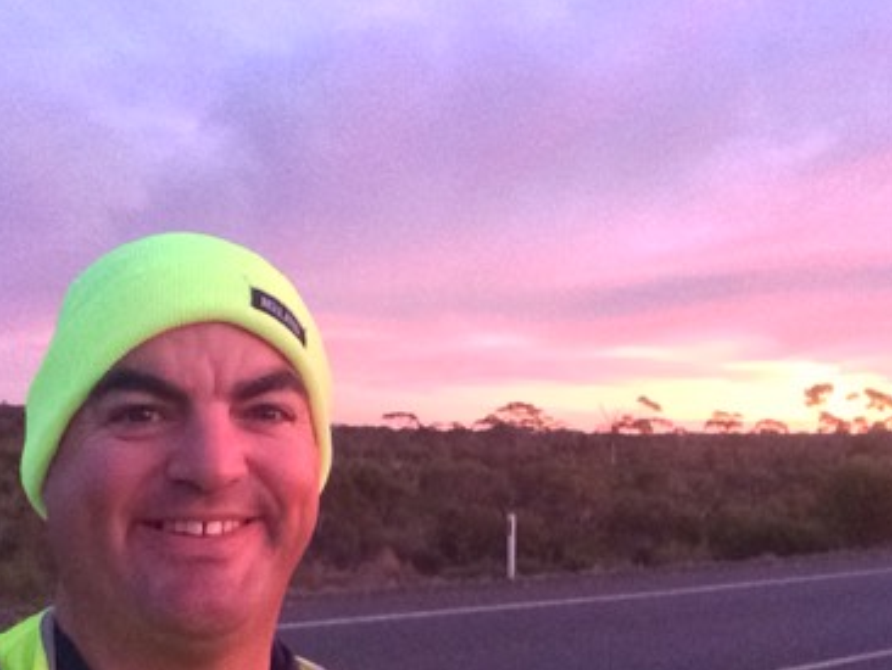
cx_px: 370
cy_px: 407
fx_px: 1135
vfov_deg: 32.8
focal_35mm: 44
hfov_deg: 42.8
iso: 640
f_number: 2.4
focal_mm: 2.15
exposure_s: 1/15
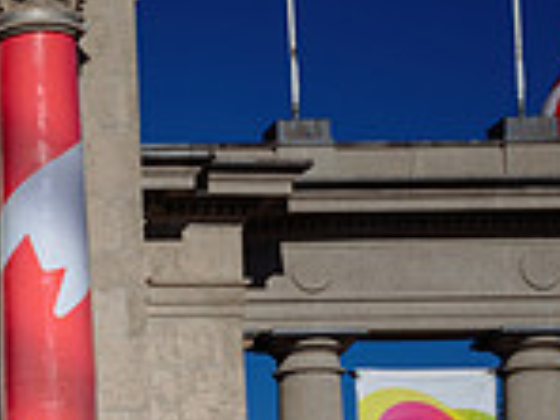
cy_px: 528
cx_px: -450
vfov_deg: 9.0
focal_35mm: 162
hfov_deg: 11.3
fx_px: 2621
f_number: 6.3
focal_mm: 38
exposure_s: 1/400
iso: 64
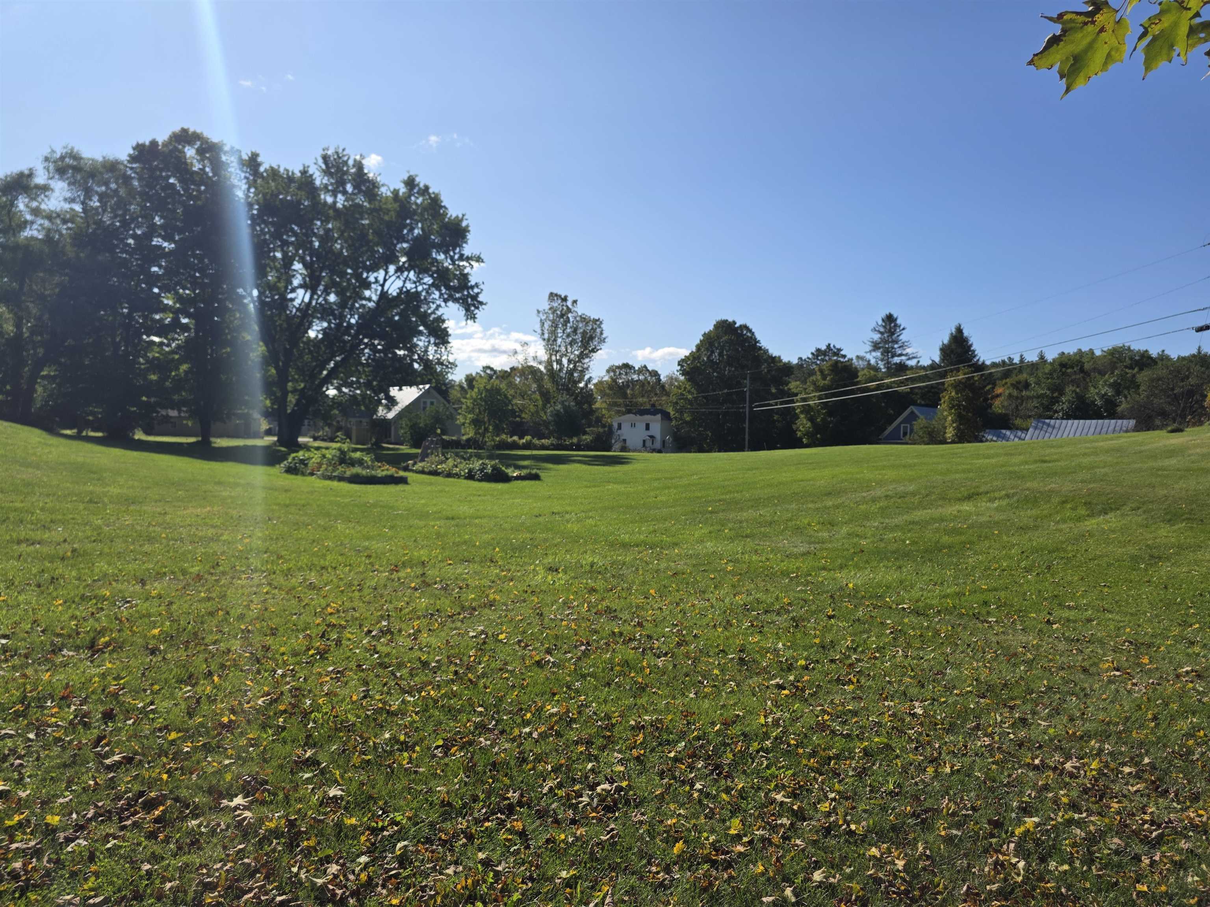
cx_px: 605
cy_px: 454
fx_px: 804
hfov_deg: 73.9
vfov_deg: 58.9
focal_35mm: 23
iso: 80
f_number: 1.7
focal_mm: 6.3
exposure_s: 1/7333
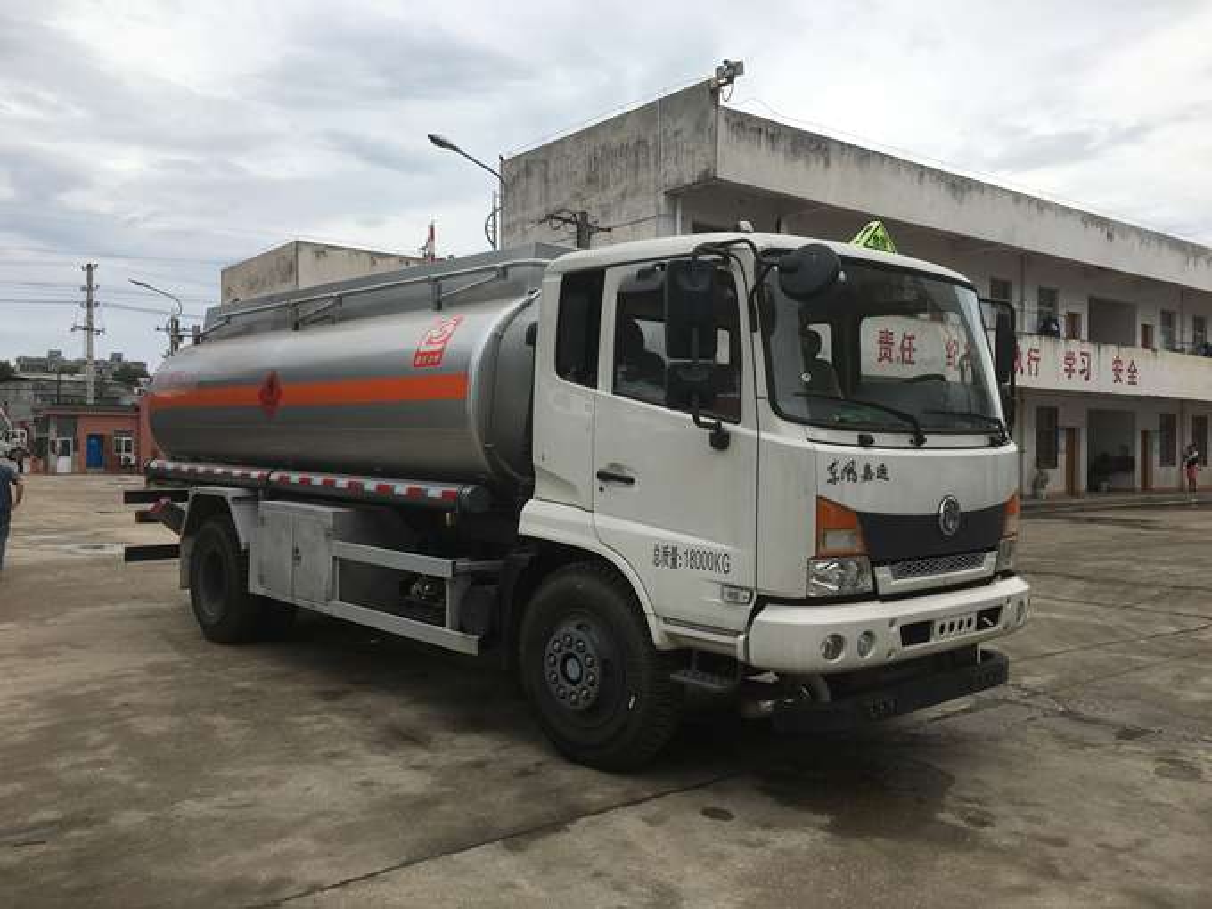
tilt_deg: -0.7
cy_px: 454
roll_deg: -0.1
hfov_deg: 61.7
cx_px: 606
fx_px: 1015
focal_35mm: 29
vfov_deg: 48.2
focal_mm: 4.15
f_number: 2.2
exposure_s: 1/2024
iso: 25
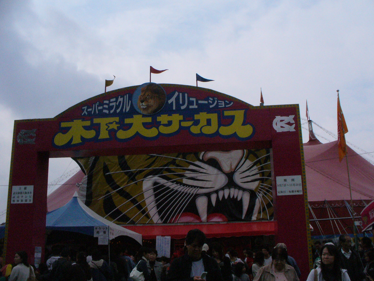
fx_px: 410
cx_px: 187
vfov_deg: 37.7
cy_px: 138
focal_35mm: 38
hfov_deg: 49.0
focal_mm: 6.1
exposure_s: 1/2000
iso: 400
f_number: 5.6
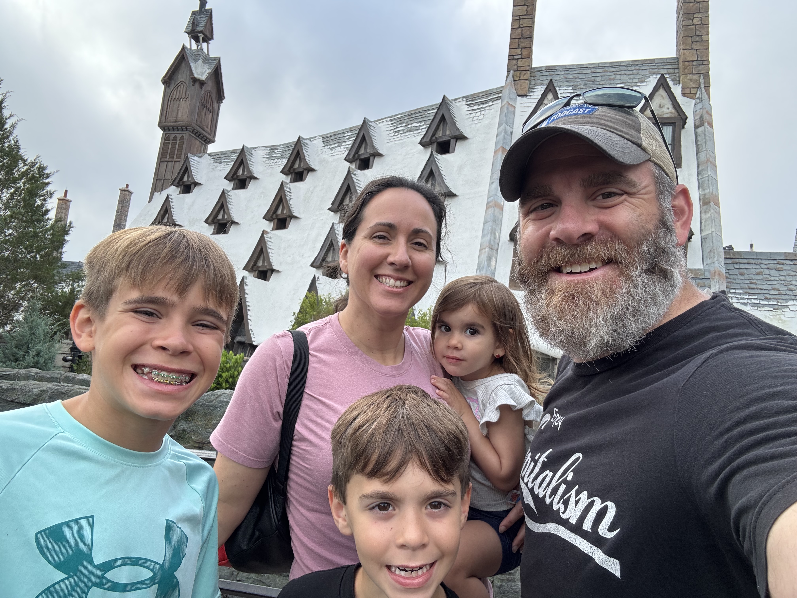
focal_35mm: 23
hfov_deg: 73.9
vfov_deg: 58.9
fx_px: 530
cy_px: 299
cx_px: 398
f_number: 1.9
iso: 32
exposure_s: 1/172
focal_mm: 2.69
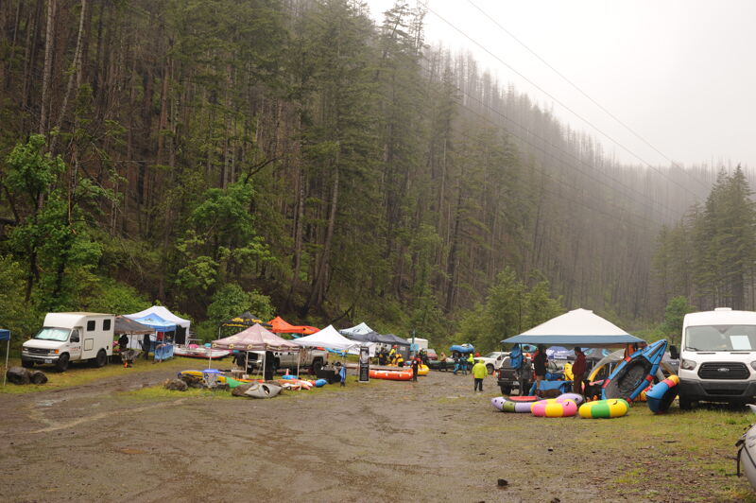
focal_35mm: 35
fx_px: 734
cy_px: 252
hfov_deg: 54.5
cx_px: 378
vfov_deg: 37.8
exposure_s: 1/160
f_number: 6.3
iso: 250
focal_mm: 35
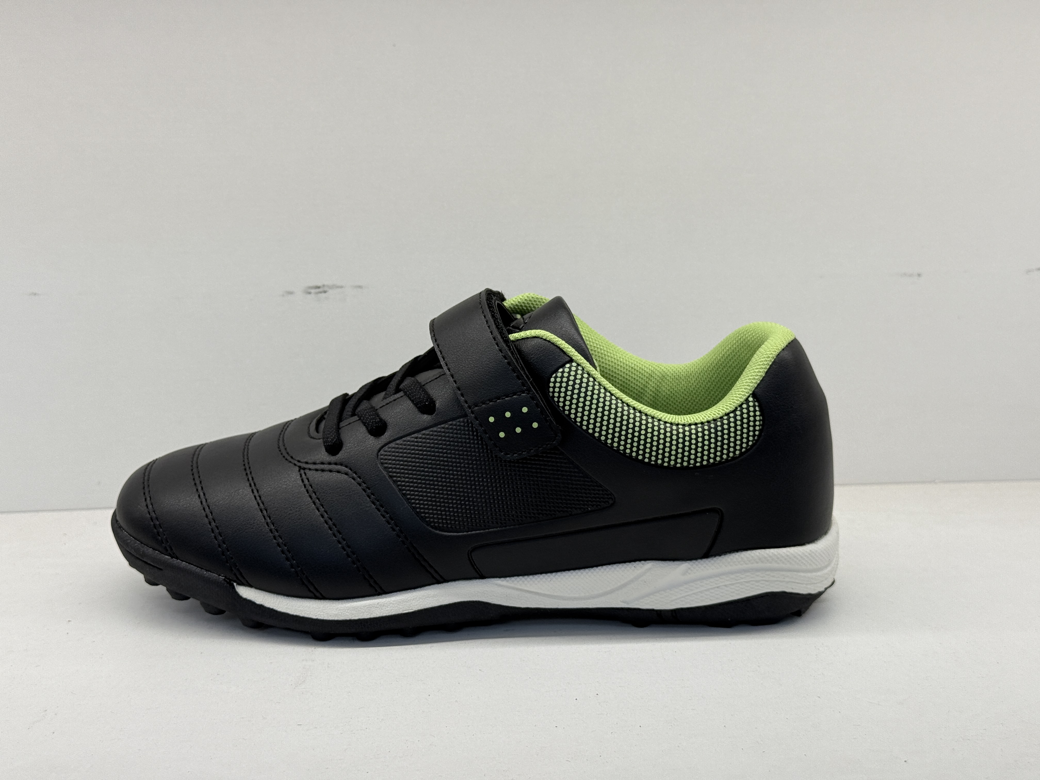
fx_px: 1442
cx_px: 520
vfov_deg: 30.3
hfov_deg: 39.7
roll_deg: +0.5
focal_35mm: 48
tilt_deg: -12.5
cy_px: 390
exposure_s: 1/190
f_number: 1.78
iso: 50
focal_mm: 6.76
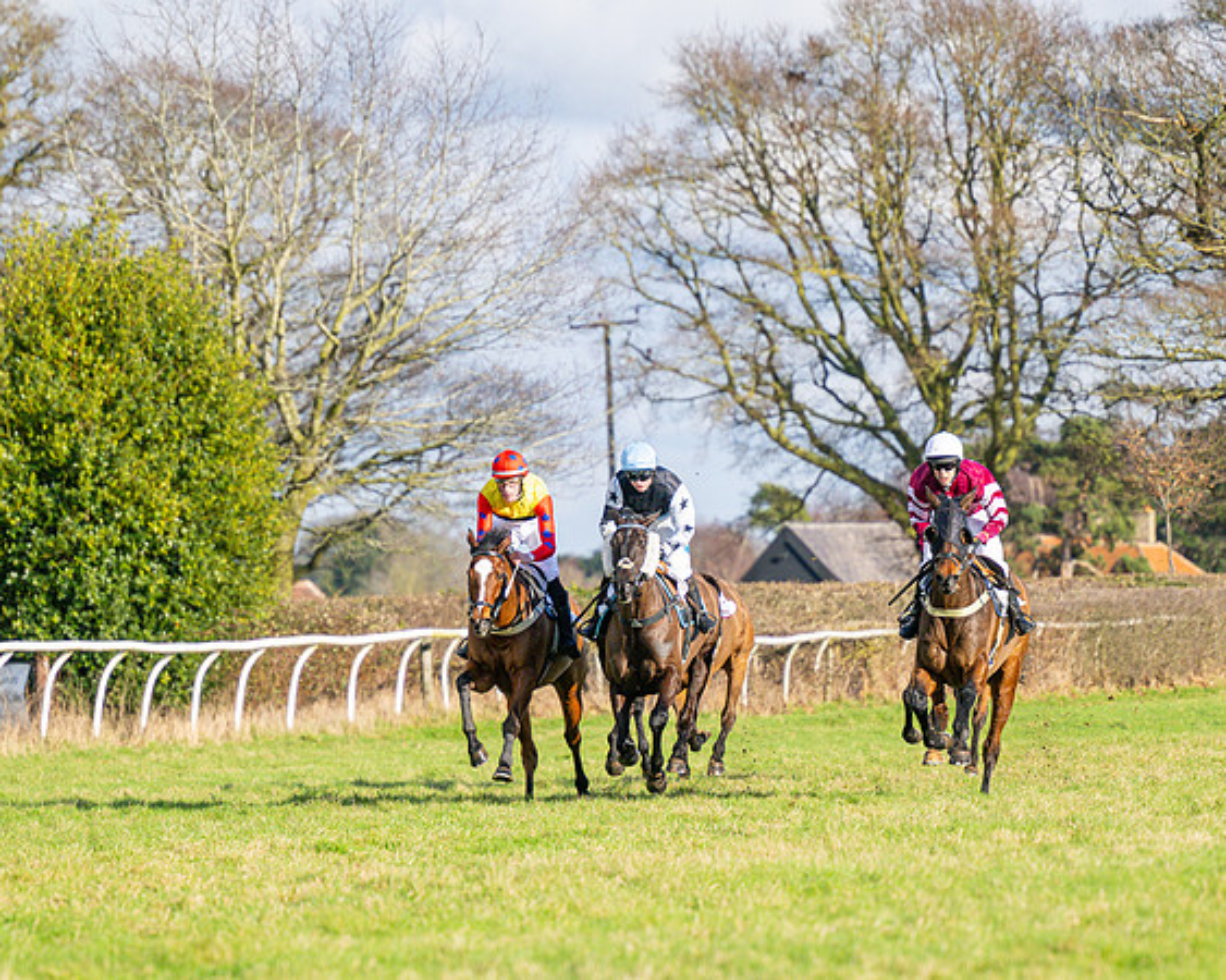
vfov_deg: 5.2
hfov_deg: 6.5
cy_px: 526
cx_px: 672
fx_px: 10743
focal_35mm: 296
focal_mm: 185
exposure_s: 1/4000
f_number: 4
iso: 400
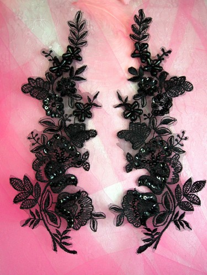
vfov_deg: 51.4
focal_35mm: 36
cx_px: 104
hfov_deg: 39.7
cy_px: 138
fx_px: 287
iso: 80
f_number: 4.1
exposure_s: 1/90
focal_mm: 6.5
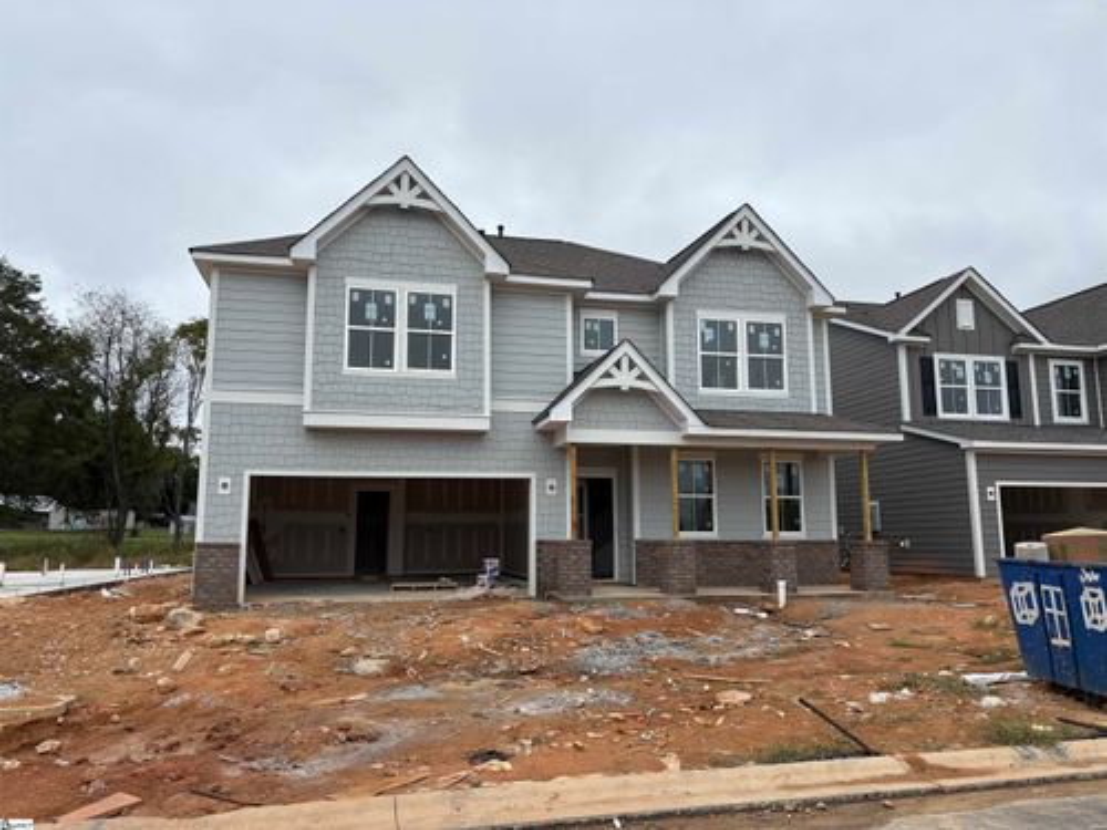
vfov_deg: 53.1
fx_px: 831
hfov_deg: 67.3
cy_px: 415
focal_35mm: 26
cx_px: 554
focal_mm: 5.96
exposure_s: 1/4608
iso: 50
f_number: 1.6
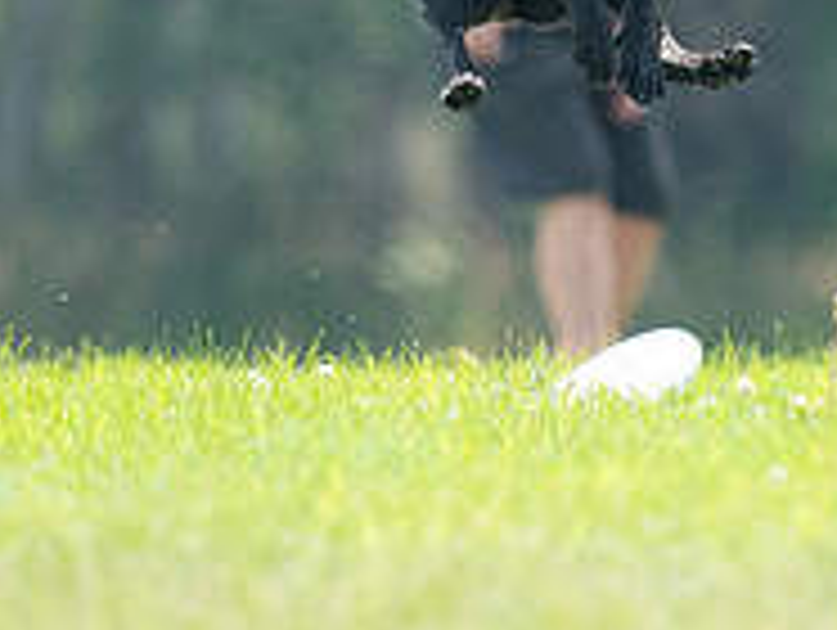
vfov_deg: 1.2
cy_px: -187
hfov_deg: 1.6
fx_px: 30627
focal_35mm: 1265
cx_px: 544
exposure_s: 1/4000
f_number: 6.3
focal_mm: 422
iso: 4000
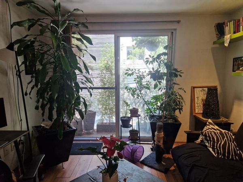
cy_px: 91
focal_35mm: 23
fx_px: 161
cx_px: 122
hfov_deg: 73.9
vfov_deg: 58.9
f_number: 1.8
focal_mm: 5.4
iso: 200
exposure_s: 1/120
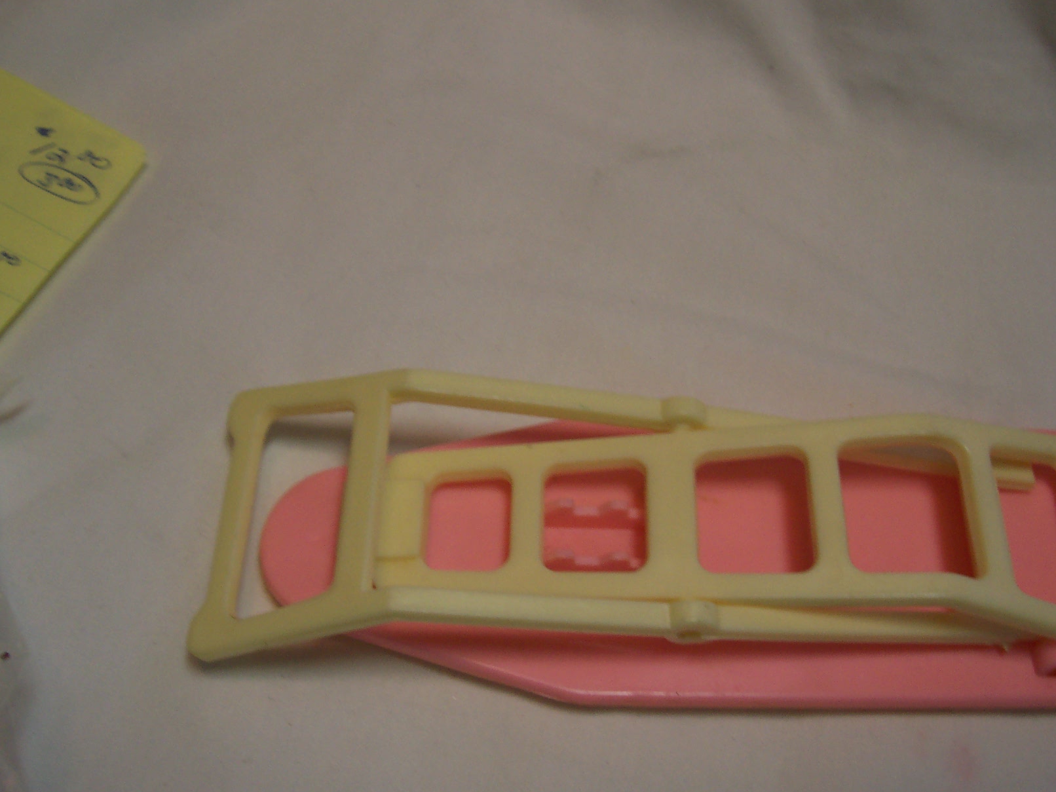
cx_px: 532
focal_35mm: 38
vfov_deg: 37.7
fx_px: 1159
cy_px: 402
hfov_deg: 49.0
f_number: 2.8
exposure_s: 1/60
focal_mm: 5.6
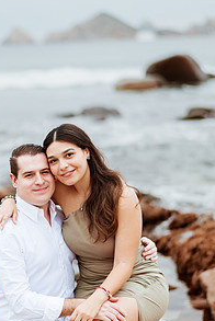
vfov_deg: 22.8
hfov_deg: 15.4
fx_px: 795
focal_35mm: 89
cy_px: 169
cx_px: 66
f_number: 1.4
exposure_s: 1/1000
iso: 125
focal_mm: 58
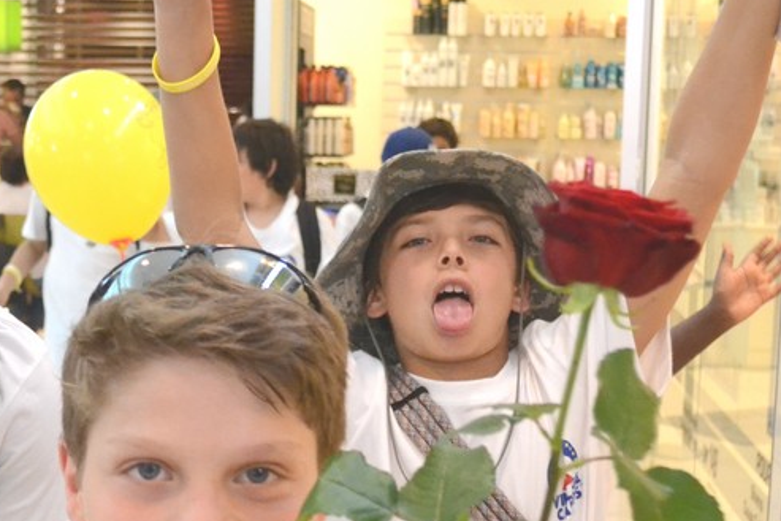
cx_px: 179
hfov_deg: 24.7
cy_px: 389
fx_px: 1758
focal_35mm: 81
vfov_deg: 16.8
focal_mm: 26
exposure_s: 1/160
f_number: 4.2
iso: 3200
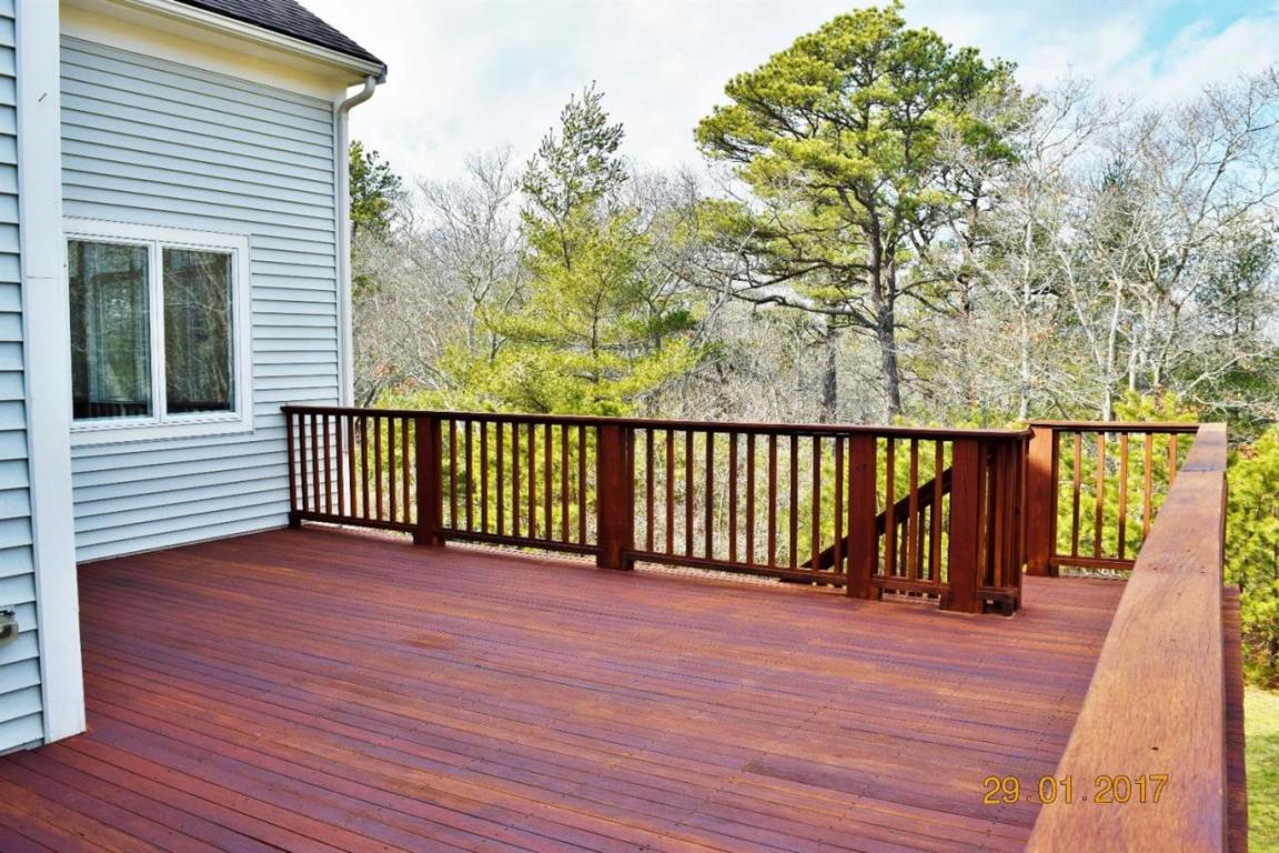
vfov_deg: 47.9
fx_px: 959
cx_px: 640
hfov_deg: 67.4
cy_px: 426
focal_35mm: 27
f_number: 8
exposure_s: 1/250
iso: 200
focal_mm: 18
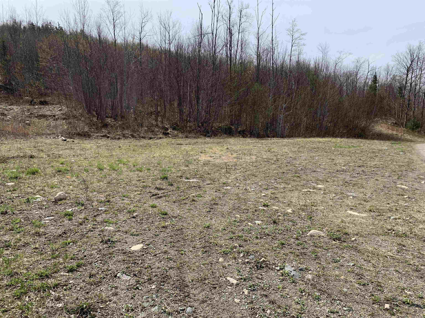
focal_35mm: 26
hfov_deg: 67.3
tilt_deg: -7.4
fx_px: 319
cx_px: 212
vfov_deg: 53.1
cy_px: 159
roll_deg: +0.5
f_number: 1.8
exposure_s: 1/1953
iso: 25
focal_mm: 4.25
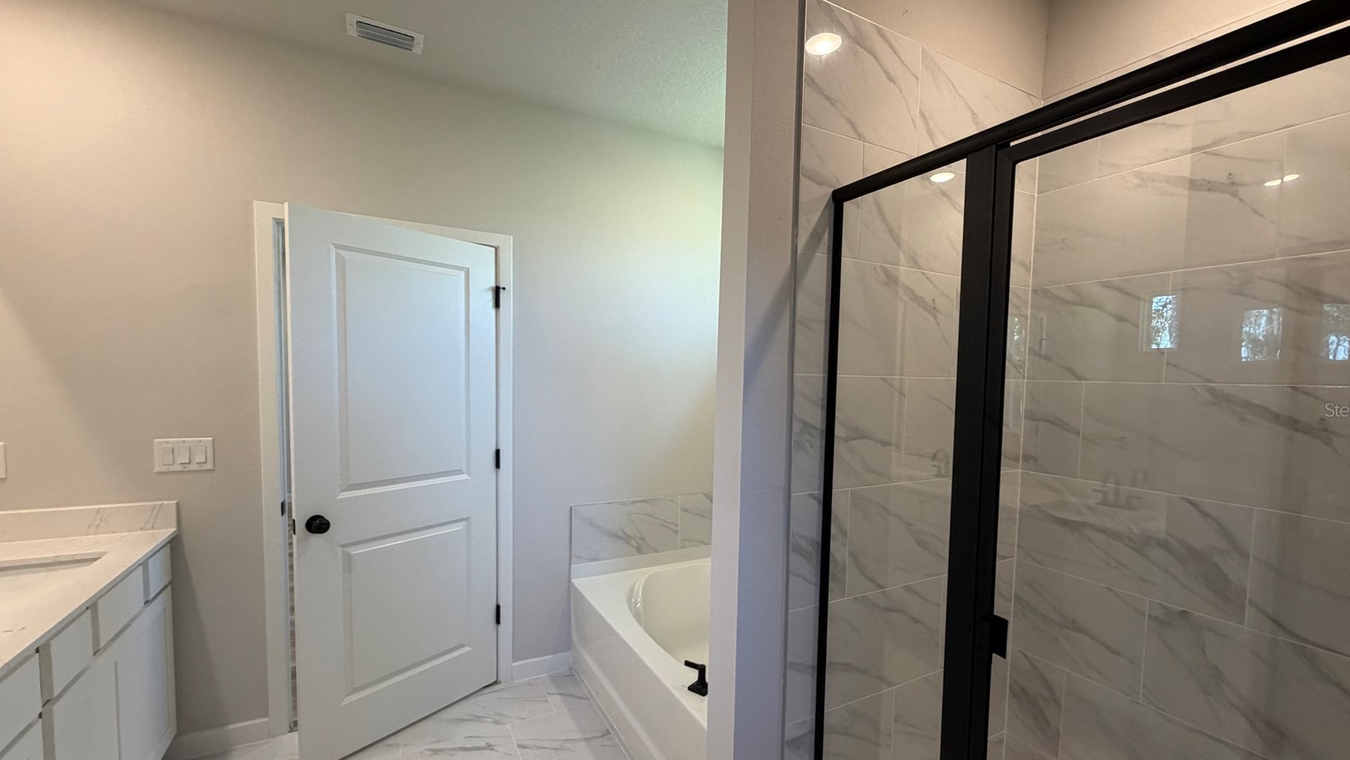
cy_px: 409
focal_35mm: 16
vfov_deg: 67.0
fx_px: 573
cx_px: 700
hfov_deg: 99.3
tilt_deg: -3.0
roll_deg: -1.6
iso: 200
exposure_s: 1/120
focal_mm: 2.22
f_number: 2.2
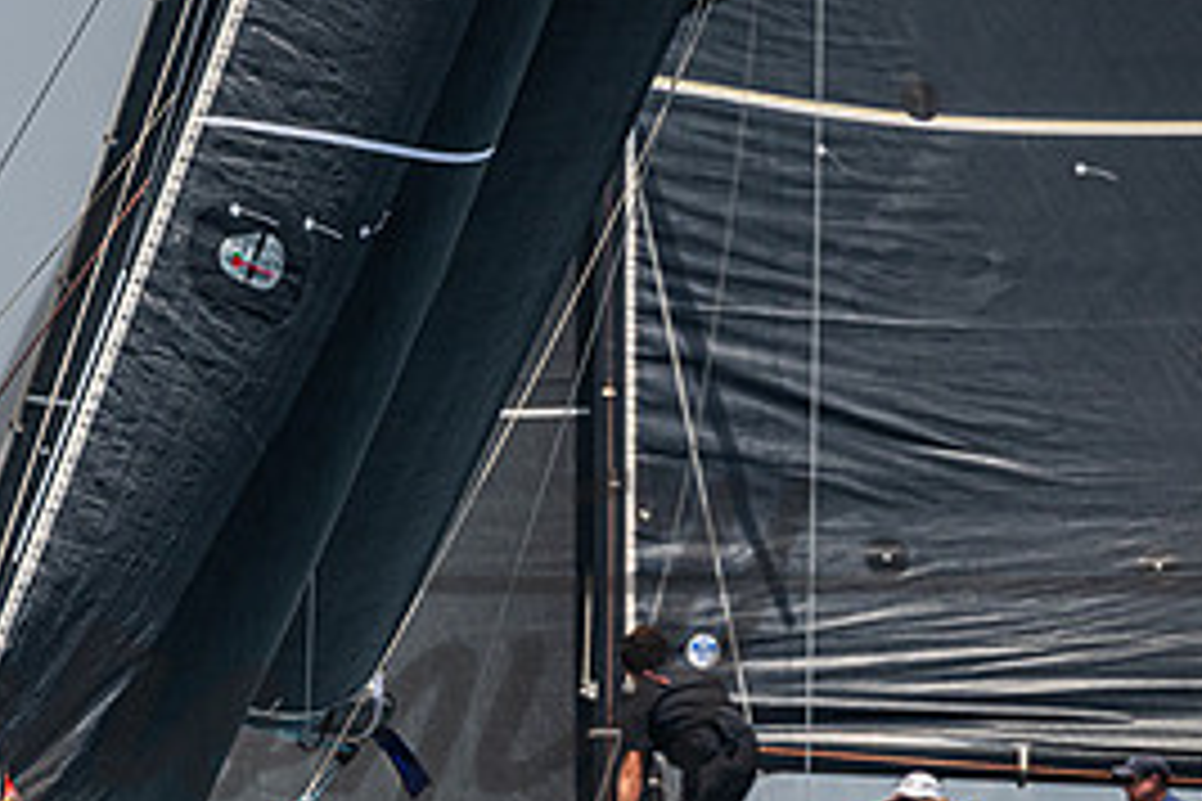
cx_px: -150
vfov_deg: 1.5
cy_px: 640
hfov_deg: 2.2
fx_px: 30682
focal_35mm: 919
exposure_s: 1/4000
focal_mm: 340
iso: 400
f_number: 6.3
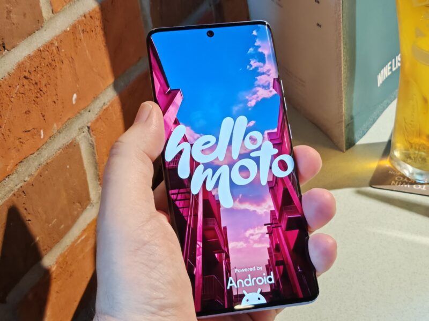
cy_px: 160
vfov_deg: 23.7
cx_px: 214
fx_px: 768
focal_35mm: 62
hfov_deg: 31.2
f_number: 1.9
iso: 500
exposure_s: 1/100
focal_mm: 5.3
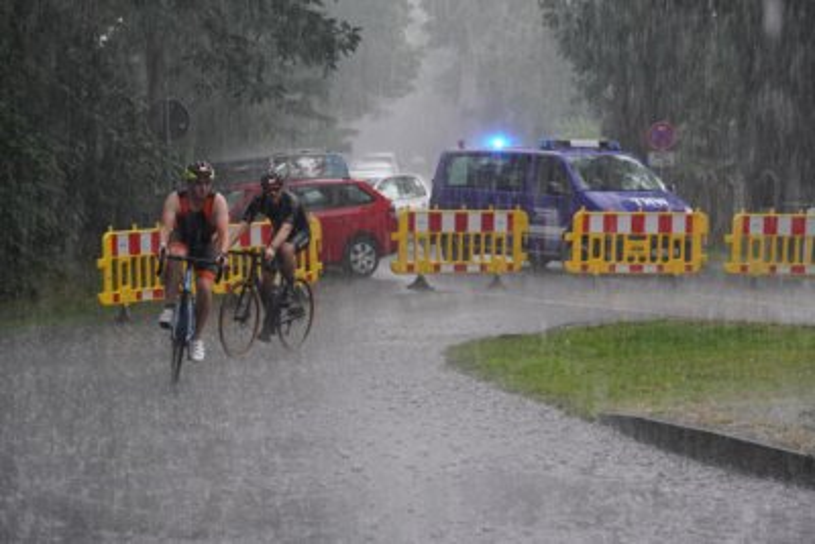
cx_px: 408
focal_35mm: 105
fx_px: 2378
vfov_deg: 13.1
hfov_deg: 19.4
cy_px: 272
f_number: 5.6
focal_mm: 70
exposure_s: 1/160
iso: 800
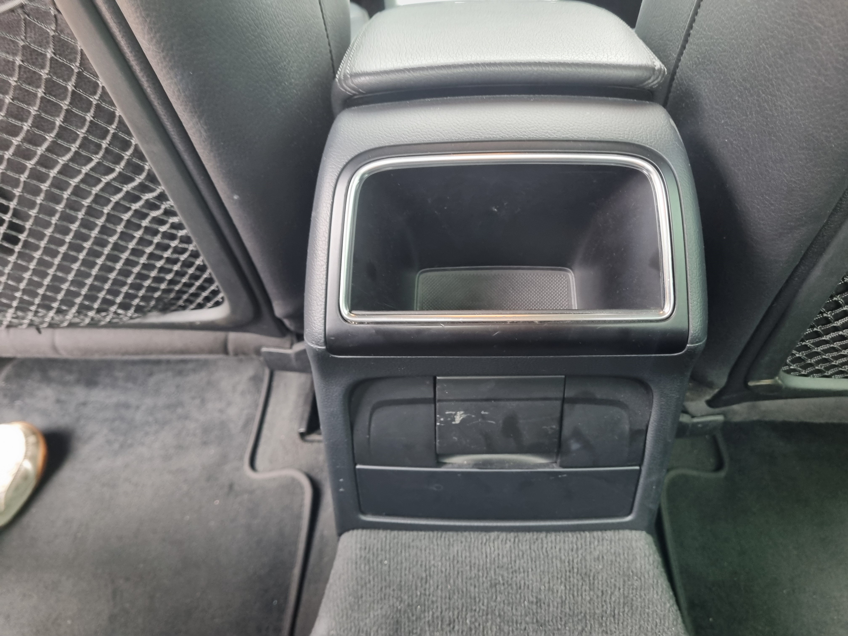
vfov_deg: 53.1
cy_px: 318
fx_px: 637
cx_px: 424
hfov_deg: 67.3
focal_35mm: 26
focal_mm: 5.4
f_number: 1.8
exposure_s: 1/40
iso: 200
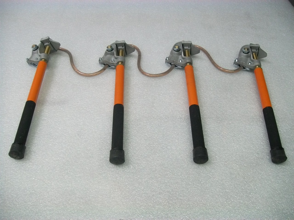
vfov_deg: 41.8
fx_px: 289
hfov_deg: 54.0
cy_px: 110
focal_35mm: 34
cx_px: 147
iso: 160
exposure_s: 1/50
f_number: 2.7
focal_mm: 6.1
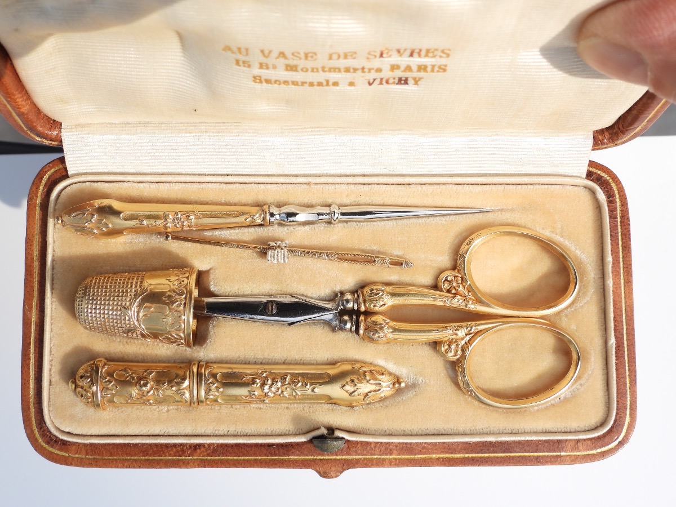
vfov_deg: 36.0
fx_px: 781
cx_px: 338
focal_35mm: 40
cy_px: 254
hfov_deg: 46.8
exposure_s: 1/1000
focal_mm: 7.1
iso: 100
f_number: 3.2
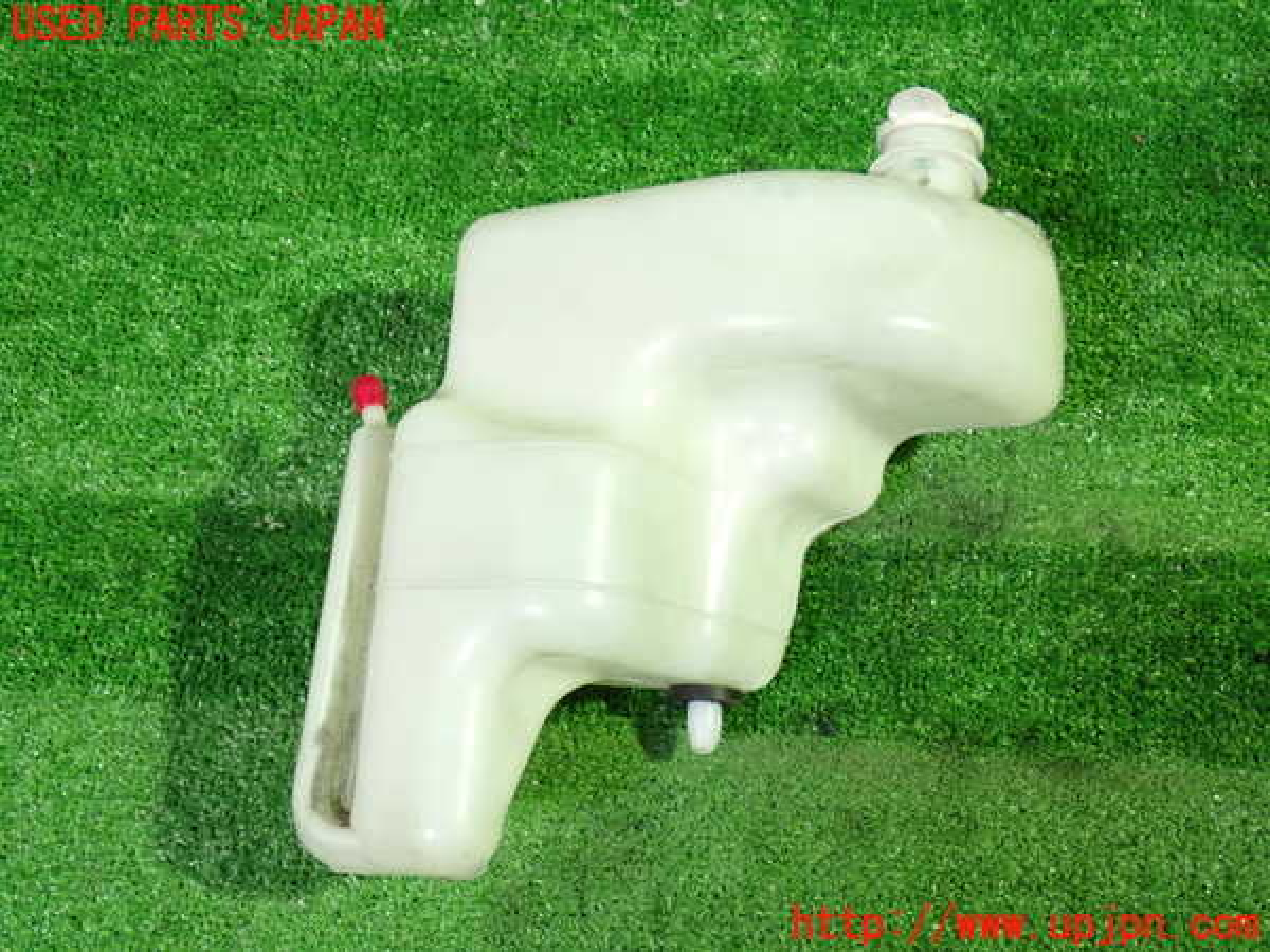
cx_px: 635
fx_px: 1614
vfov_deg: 32.9
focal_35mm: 44
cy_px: 476
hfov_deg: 42.9
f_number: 2.9
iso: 800
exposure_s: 1/30
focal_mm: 7.84
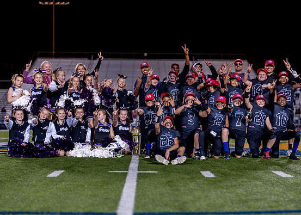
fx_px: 539
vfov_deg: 22.6
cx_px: 169
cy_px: 122
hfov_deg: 31.2
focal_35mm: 63
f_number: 1.2
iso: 160
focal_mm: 50
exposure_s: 1/320
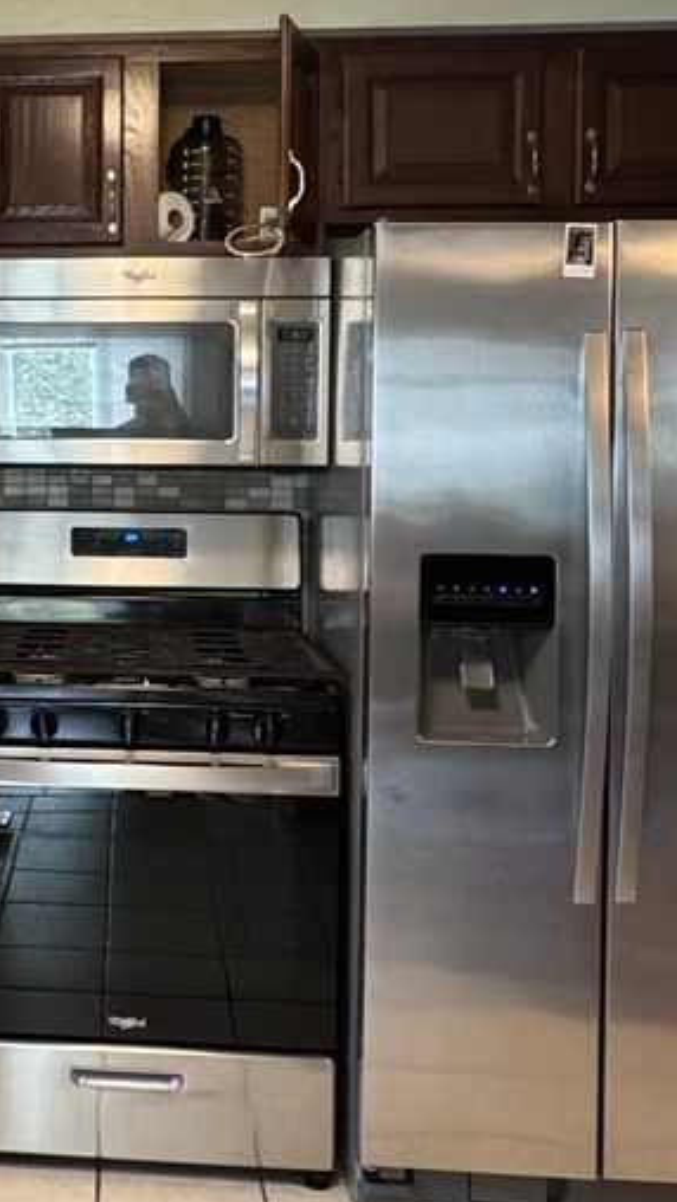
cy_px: 437
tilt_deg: -1.6
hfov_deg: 25.1
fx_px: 1435
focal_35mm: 45
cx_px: -26
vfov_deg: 45.0
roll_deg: +0.2
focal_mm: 2.22
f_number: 2.2
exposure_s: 1/60
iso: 500
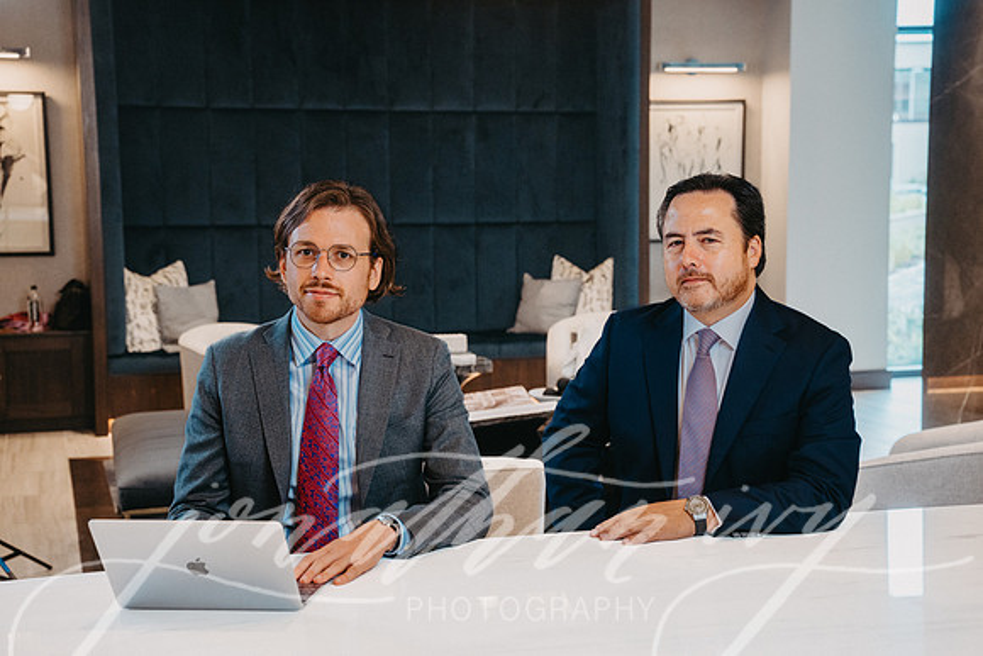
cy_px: 328
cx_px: 492
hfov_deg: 35.0
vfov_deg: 23.8
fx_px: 1557
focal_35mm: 57
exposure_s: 1/100
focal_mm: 57
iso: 1000
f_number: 5
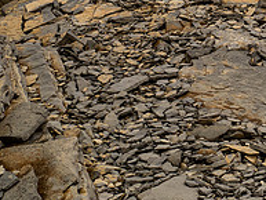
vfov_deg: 18.6
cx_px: 374
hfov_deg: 23.0
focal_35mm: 72
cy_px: -78
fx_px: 554
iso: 200
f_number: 8
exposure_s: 1/320
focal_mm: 12
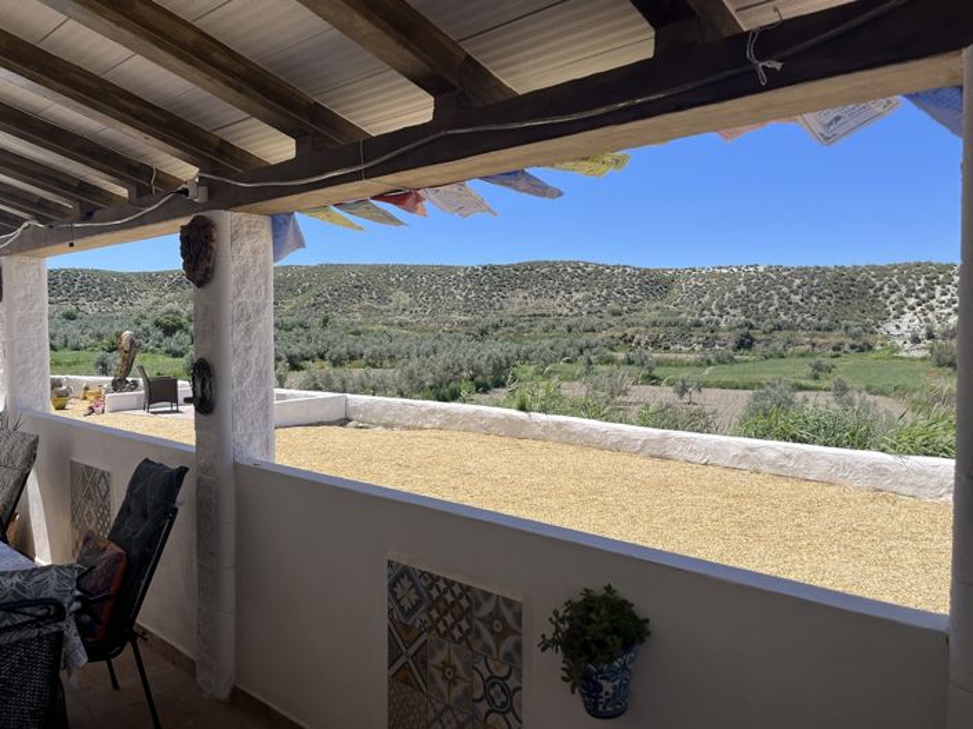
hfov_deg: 67.3
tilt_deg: -2.1
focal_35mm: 26
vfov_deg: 53.0
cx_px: 486
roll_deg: -0.1
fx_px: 730
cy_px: 364
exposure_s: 1/3623
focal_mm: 5.1
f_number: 1.6
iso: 50
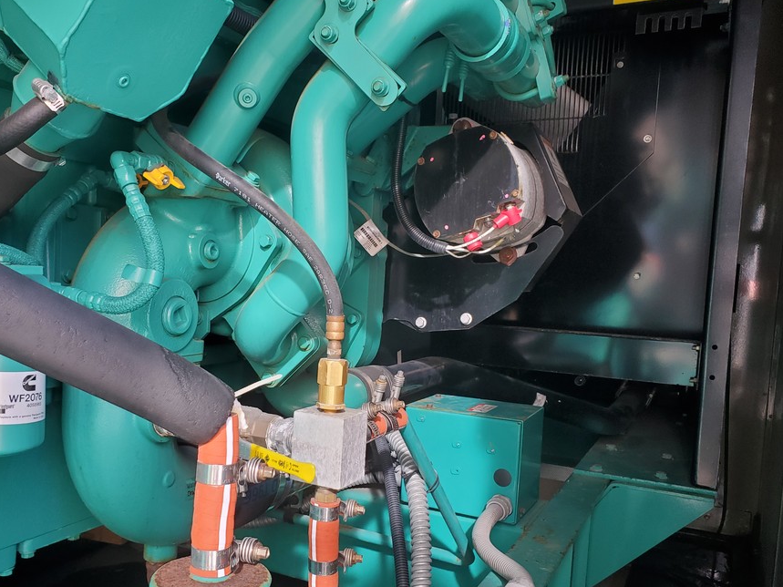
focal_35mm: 31
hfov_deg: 58.2
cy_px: 325
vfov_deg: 45.4
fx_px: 701
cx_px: 354
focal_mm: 4.3
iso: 100
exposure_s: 1/100
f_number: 2.4
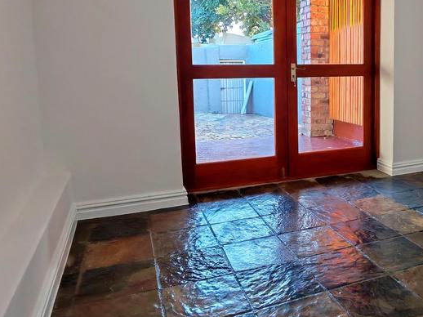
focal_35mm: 34
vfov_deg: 41.3
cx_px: 324
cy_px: 107
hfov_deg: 51.4
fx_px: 415
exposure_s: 1/50
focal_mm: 1.96
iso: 100
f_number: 2.2
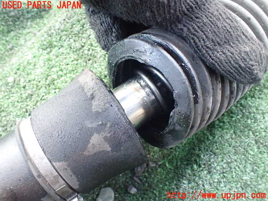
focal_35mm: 30
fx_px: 232
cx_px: 134
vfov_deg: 46.8
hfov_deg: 60.0
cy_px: 100
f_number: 2.3
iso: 800
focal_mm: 5.4
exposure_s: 1/125
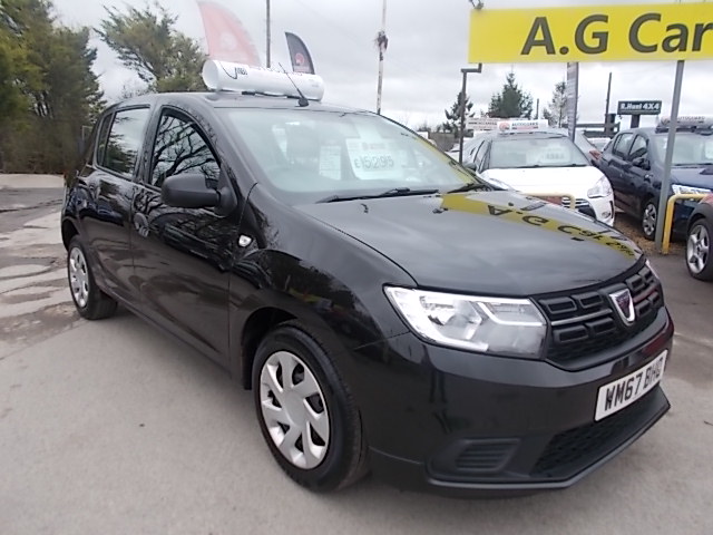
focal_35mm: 26
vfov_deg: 53.1
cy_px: 268
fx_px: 536
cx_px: 356
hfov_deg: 67.3
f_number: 3.2
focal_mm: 4.6
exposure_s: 1/200
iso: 80
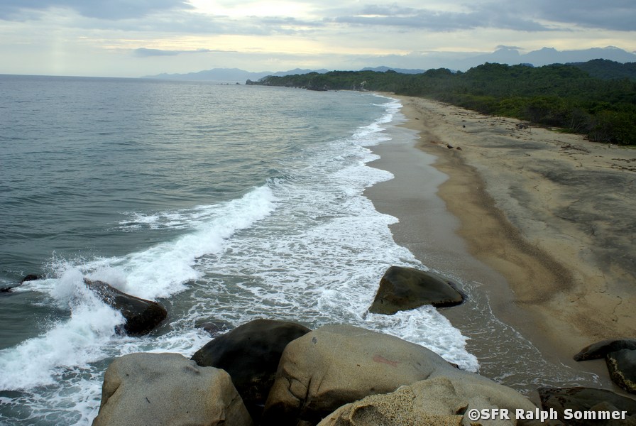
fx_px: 584
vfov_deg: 40.1
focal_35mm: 33
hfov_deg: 57.2
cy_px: 213
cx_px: 318
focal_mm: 22
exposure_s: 1/100
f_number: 10
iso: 100
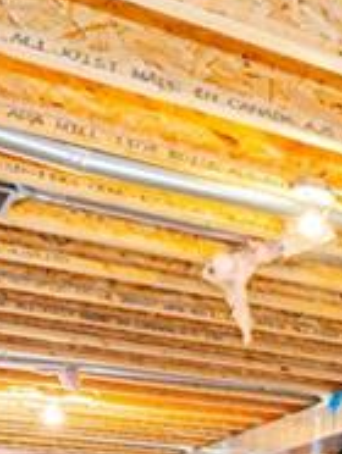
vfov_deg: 23.2
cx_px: 789
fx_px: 973
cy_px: 599
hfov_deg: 14.4
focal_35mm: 74
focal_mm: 14
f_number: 5
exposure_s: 1/20
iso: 1000
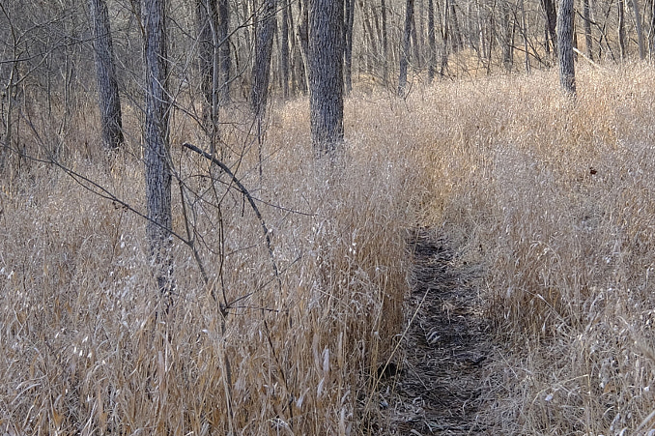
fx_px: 1545
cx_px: 325
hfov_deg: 23.9
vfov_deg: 16.0
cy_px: 220
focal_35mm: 85
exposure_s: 1/85
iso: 200
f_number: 6.4
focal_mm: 24
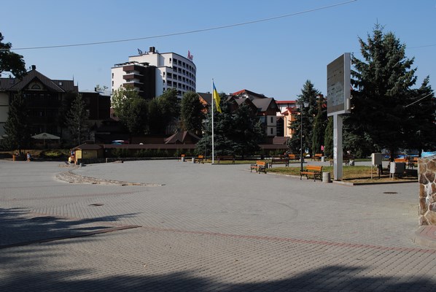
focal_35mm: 36
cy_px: 146
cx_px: 218
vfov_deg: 37.0
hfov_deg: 53.1
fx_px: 436
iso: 100
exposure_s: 1/250
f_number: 8
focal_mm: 24
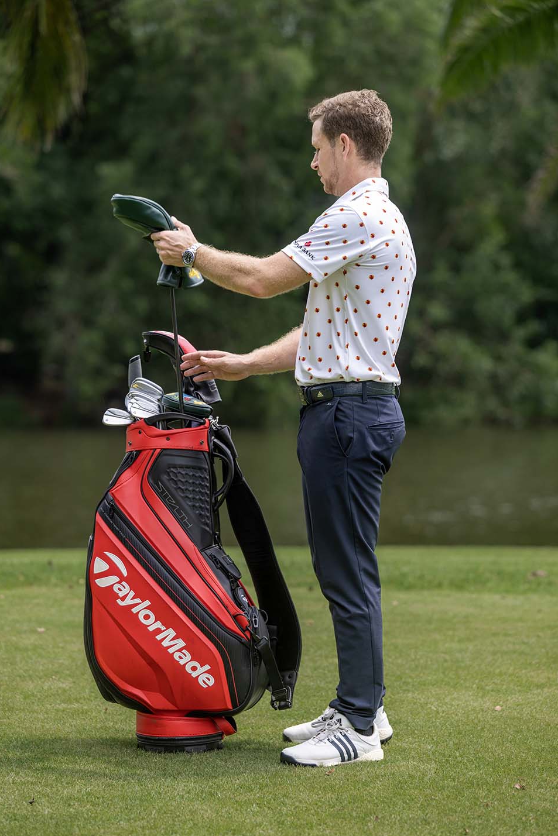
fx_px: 3161
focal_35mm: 136
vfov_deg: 15.1
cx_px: 278
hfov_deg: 10.1
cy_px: 421
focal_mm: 135
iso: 100
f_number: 3.5
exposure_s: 1/640
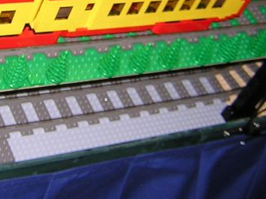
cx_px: 46
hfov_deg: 21.9
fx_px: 676
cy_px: -12
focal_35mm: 88
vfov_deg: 16.3
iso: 100
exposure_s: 1/60.1
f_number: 2.6
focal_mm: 4.7
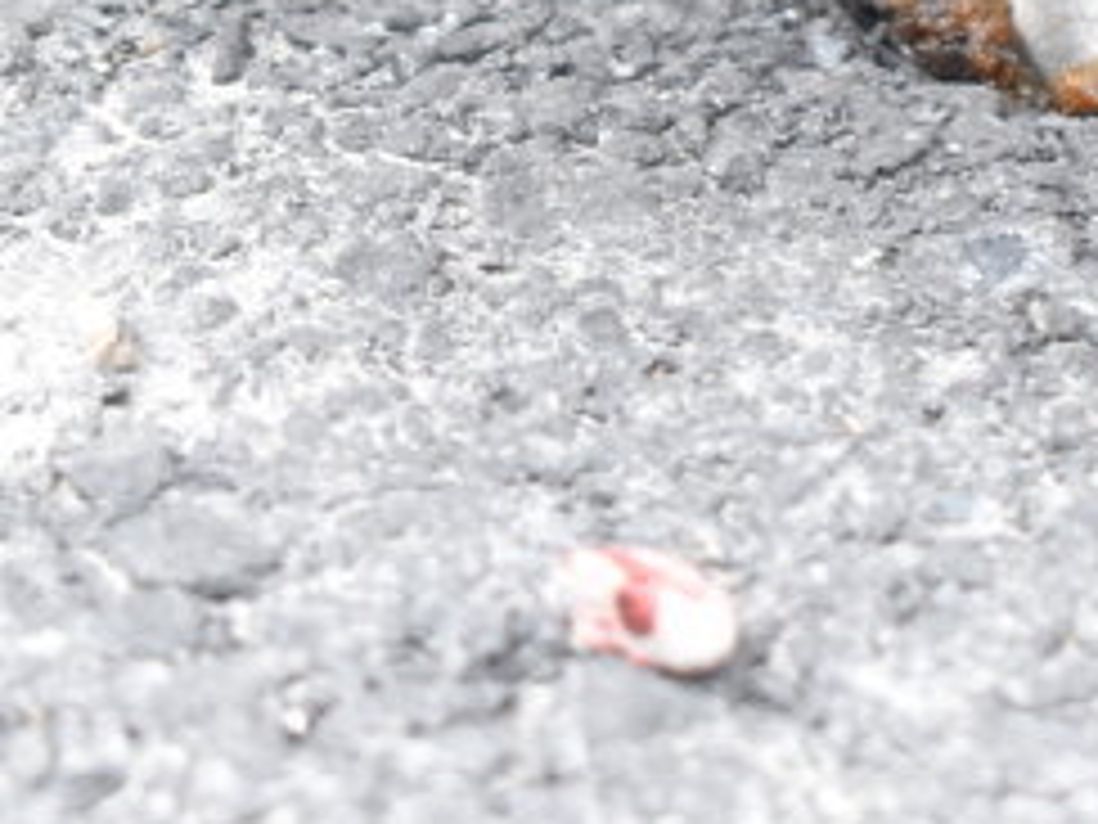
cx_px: 1156
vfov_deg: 6.7
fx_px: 6851
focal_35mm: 216
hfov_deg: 9.1
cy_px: -768
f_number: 5
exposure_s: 1/60
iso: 450
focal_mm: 40
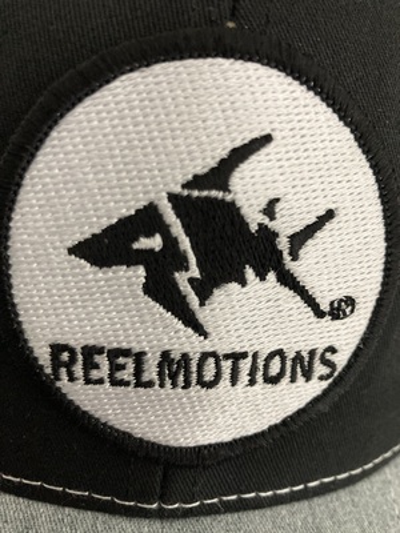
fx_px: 431
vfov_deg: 63.4
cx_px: 200
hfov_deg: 49.7
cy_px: 266
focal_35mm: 28
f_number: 1.8
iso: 320
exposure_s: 1/47
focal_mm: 3.99
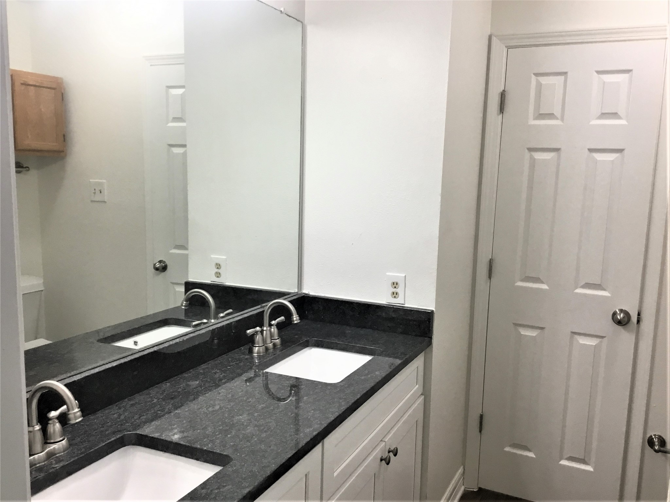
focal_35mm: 31
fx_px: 600
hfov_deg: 58.4
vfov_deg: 45.4
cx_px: 335
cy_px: 251
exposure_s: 1/30
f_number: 2.4
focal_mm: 3.3
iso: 25
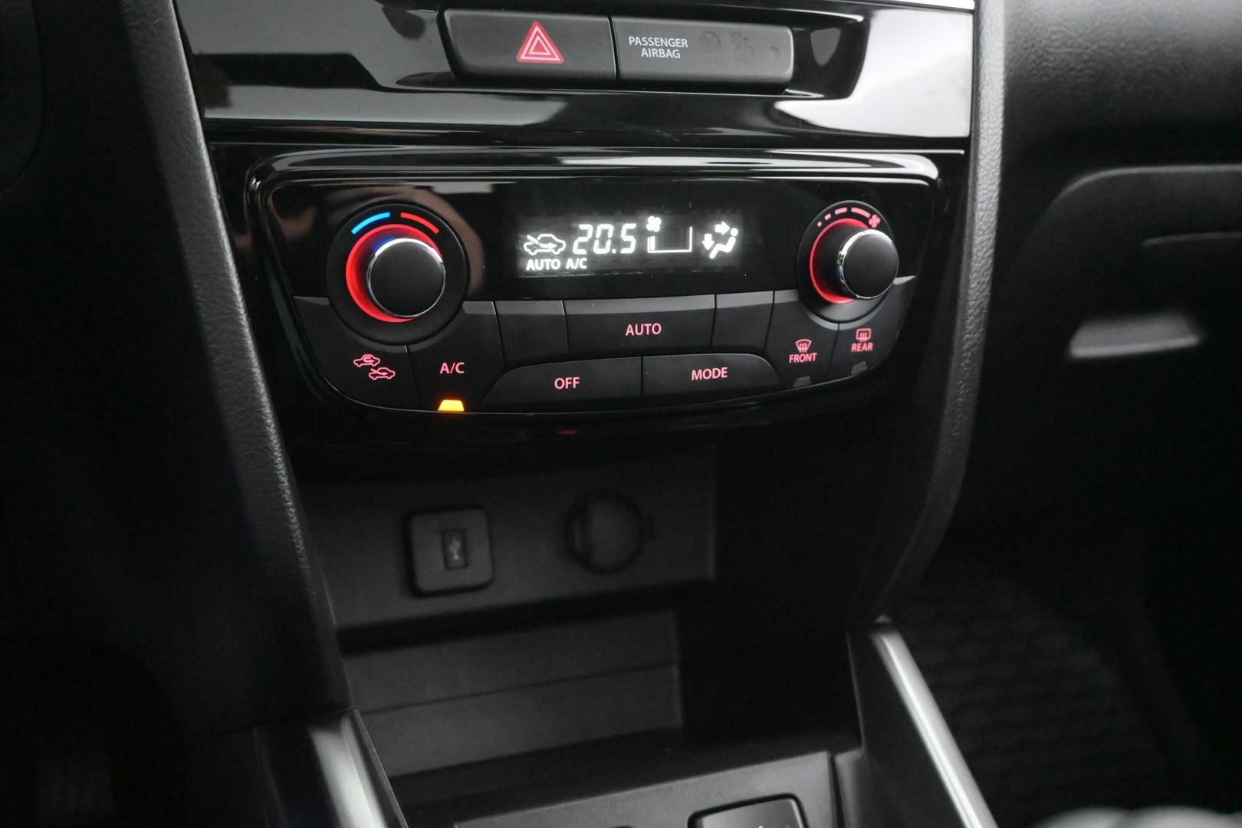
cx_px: 621
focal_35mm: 34
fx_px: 1164
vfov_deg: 39.1
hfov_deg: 56.1
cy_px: 414
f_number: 4
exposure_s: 1/40
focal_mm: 22.5
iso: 12800
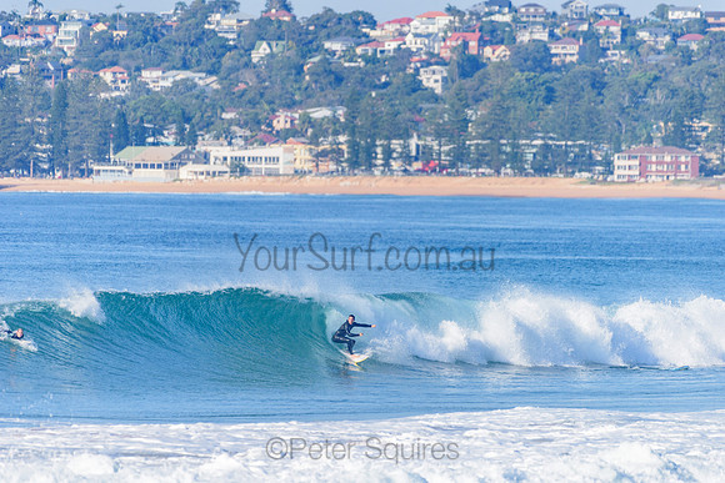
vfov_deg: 2.8
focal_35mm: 500
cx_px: 362
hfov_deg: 4.1
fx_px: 10071
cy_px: 242
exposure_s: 1/2000
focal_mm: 500
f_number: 5.6
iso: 200
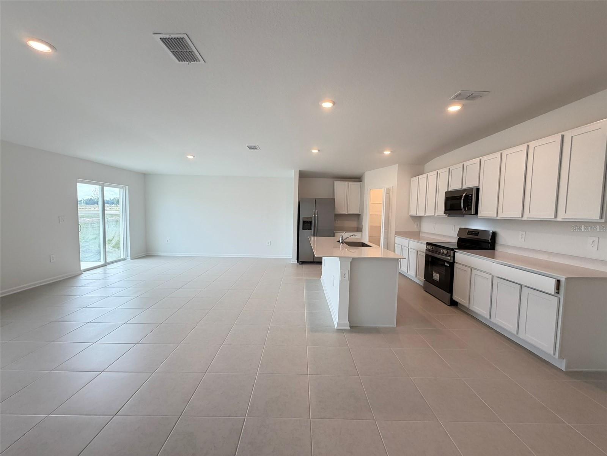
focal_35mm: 14
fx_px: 245
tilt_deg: -4.1
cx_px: 304
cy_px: 228
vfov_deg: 85.7
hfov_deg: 102.1
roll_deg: -0.8
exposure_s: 1/120
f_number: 2.2
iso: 200
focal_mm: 2.22
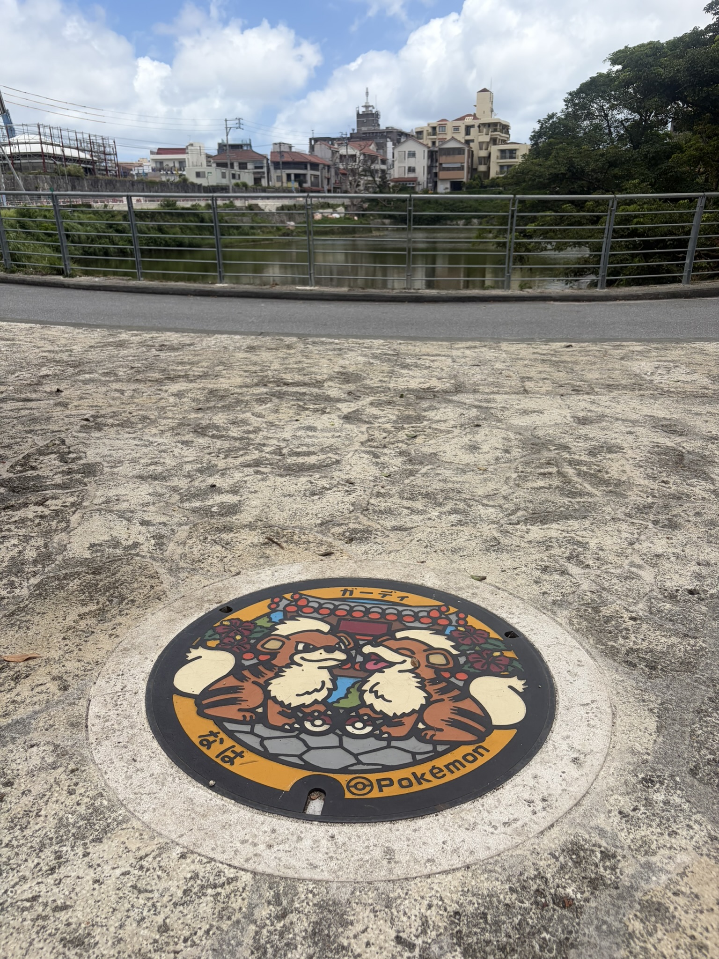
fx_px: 720
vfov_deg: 67.3
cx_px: 360
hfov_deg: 53.1
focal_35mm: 26
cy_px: 480
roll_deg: +1.7
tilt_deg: -18.0
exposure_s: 1/4950
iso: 64
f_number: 1.6
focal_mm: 5.96
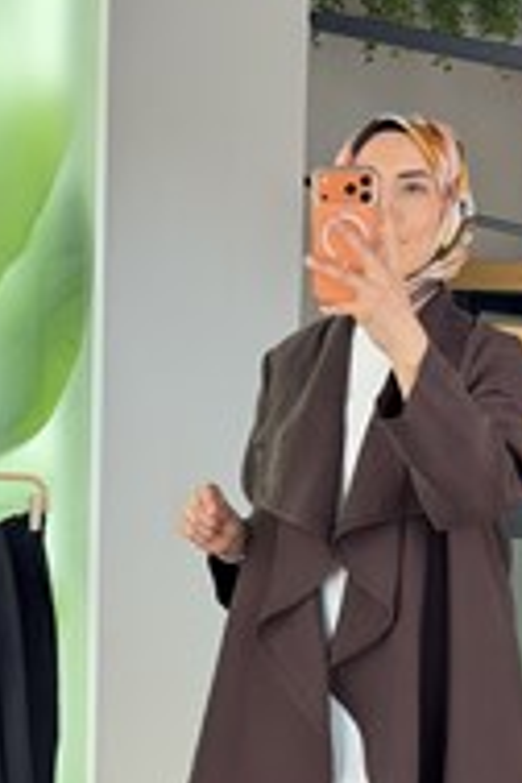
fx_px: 2371
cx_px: 232
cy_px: 599
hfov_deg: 12.6
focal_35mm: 109
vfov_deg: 18.6
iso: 80
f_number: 1.78
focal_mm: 6.76
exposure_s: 1/176
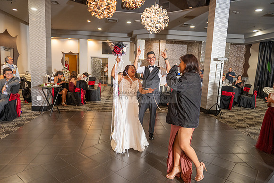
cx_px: 137
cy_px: 92
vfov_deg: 53.2
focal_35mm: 24
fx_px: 183
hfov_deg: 73.7
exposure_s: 1/125
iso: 800
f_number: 2.8
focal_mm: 24
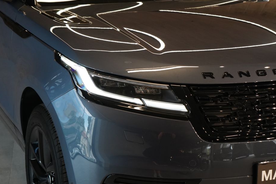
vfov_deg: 17.5
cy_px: 83
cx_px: 132
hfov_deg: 26.0
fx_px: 598
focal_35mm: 78
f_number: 5.6
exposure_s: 1/160
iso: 5000
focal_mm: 70
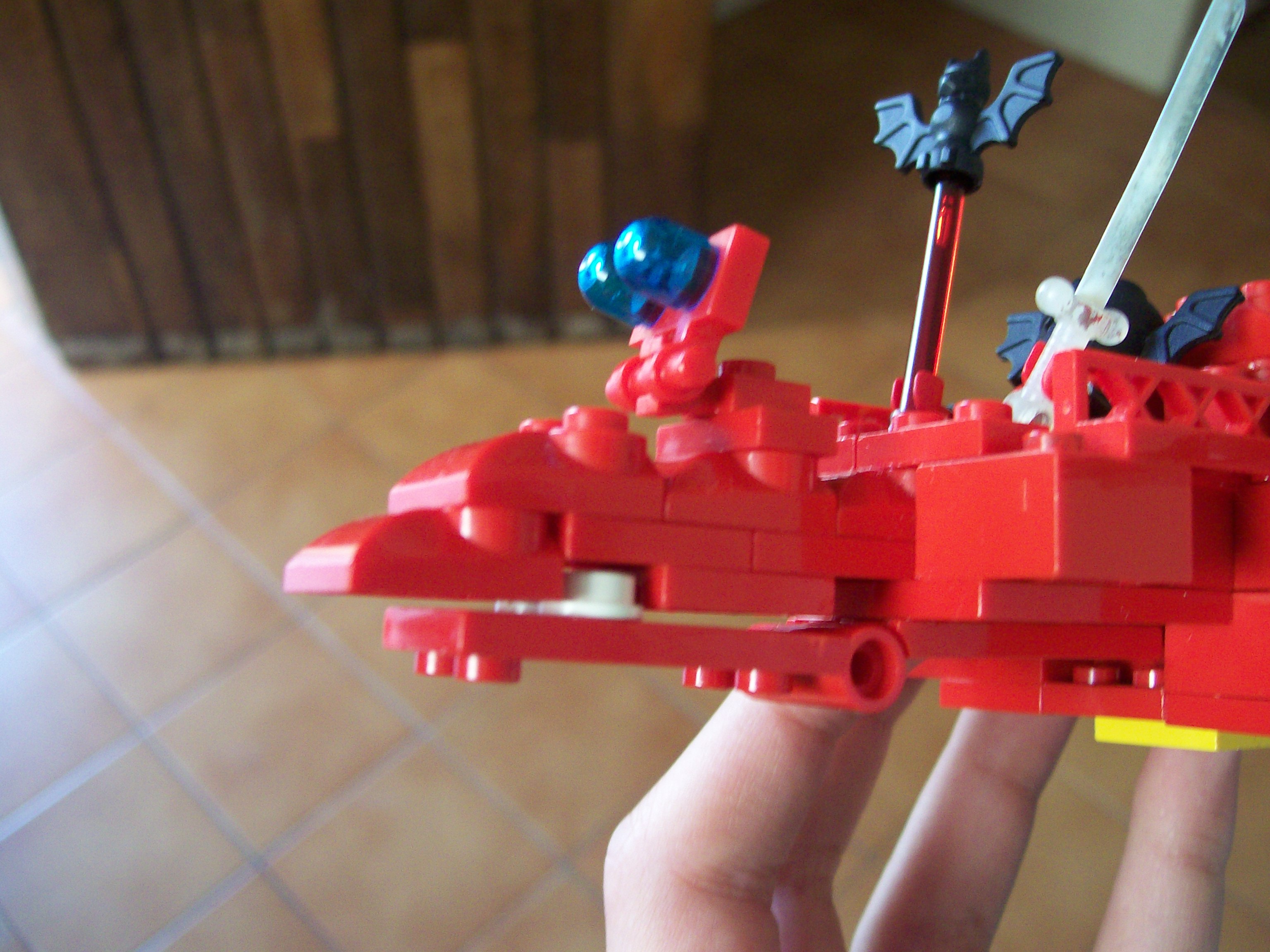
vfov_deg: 39.7
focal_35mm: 36
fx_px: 1321
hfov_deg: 51.4
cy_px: 476
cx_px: 635
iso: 149
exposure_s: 1/32
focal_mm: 6
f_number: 2.7
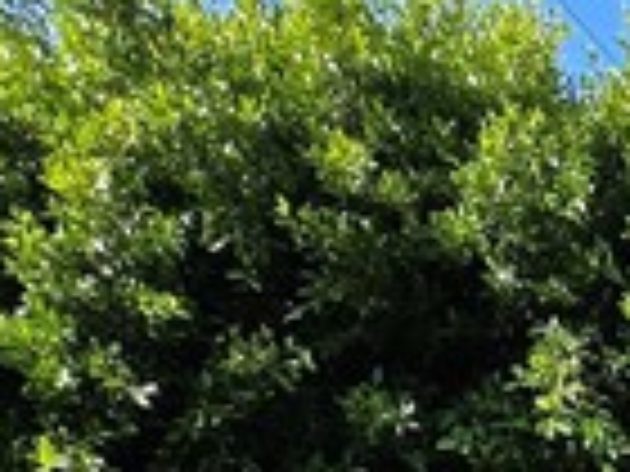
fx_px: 1729
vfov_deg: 11.4
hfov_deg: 15.6
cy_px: 1290
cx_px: 1318
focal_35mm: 95
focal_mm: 2.2
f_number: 2.2
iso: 80
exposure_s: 1/2000
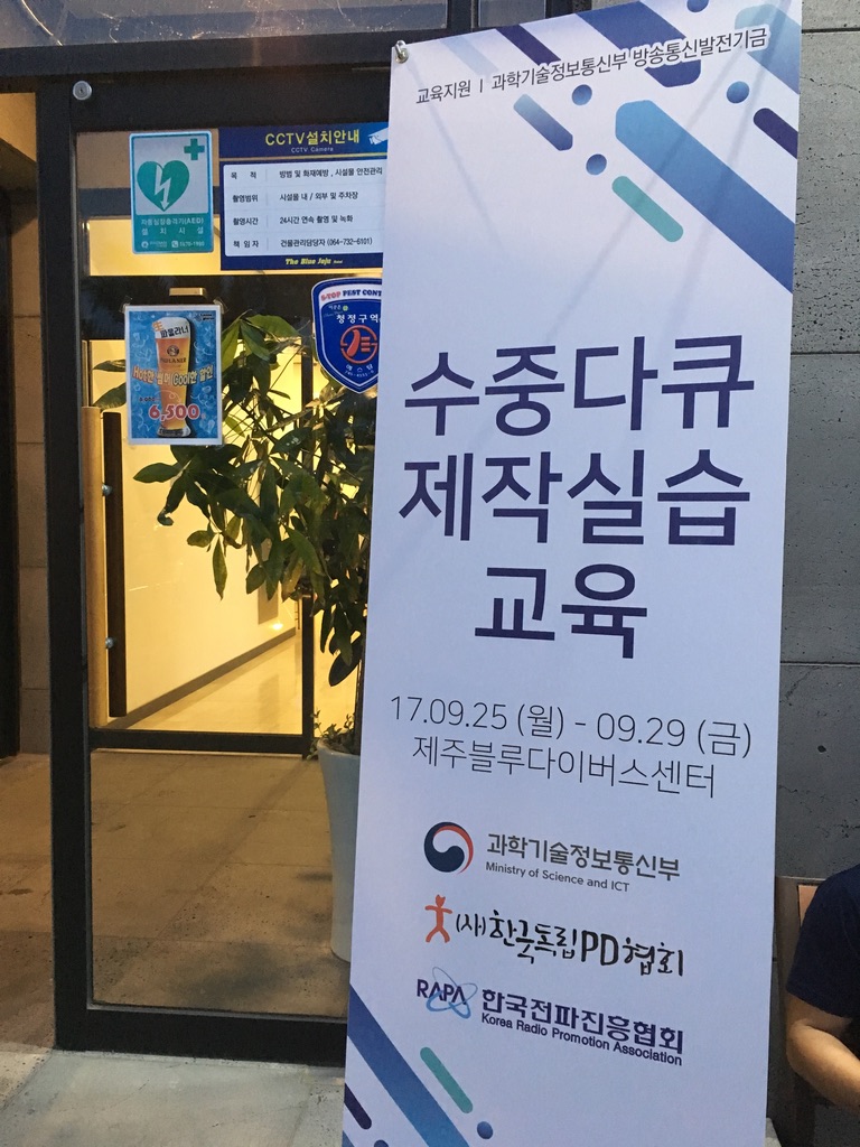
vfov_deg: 61.7
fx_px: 961
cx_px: 430
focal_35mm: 29
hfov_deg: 48.2
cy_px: 574
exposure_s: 1/30
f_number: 2.2
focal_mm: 4.15
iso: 200
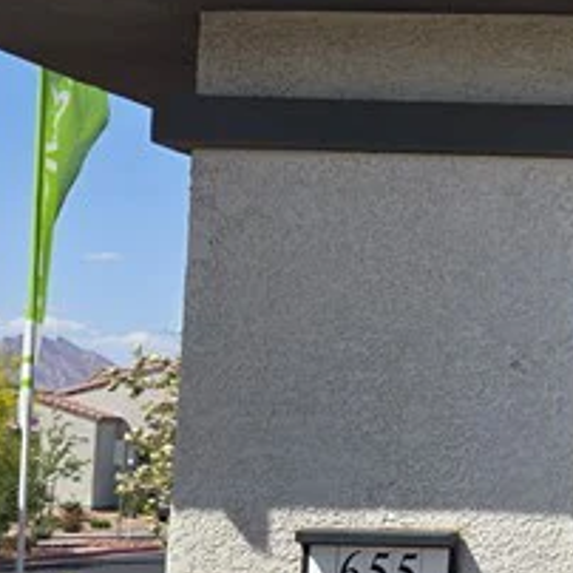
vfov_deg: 16.9
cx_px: 1180
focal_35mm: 103
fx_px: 1929
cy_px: 298
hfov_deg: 14.0
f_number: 1.8
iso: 25
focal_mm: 5.4
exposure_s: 1/1854
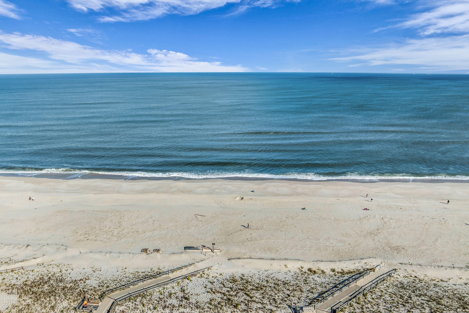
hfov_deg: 71.5
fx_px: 326
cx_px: 235
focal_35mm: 25
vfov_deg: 51.2
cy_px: 173
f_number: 2.8
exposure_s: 1/400
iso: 100
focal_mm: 12.29
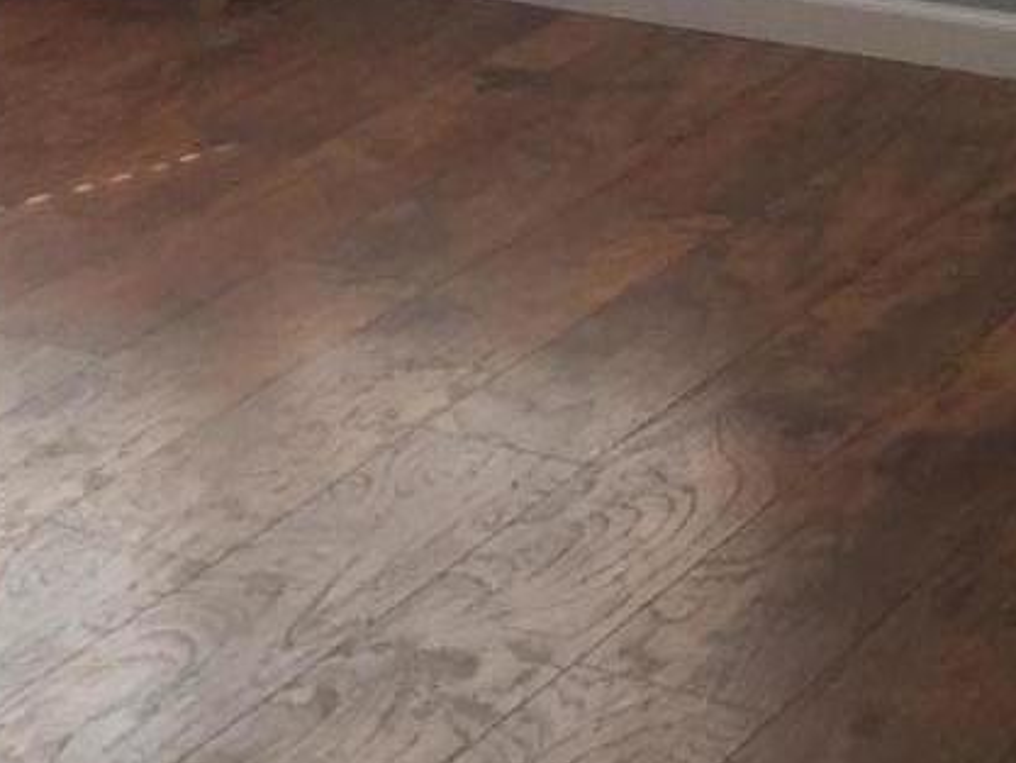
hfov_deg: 13.6
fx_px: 4081
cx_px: -326
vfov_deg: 10.0
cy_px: -685
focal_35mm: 139
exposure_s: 1/60
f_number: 2.2
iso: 40
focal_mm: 4.15
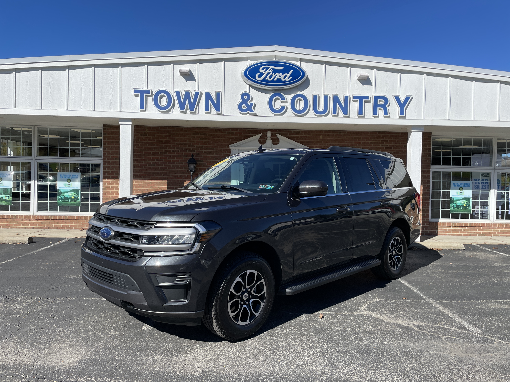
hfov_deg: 67.3
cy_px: 191
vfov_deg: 53.1
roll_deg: +0.0
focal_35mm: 26
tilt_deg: -1.2
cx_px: 255
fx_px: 383
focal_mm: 4.2
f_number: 1.6
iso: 32
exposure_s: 1/4292
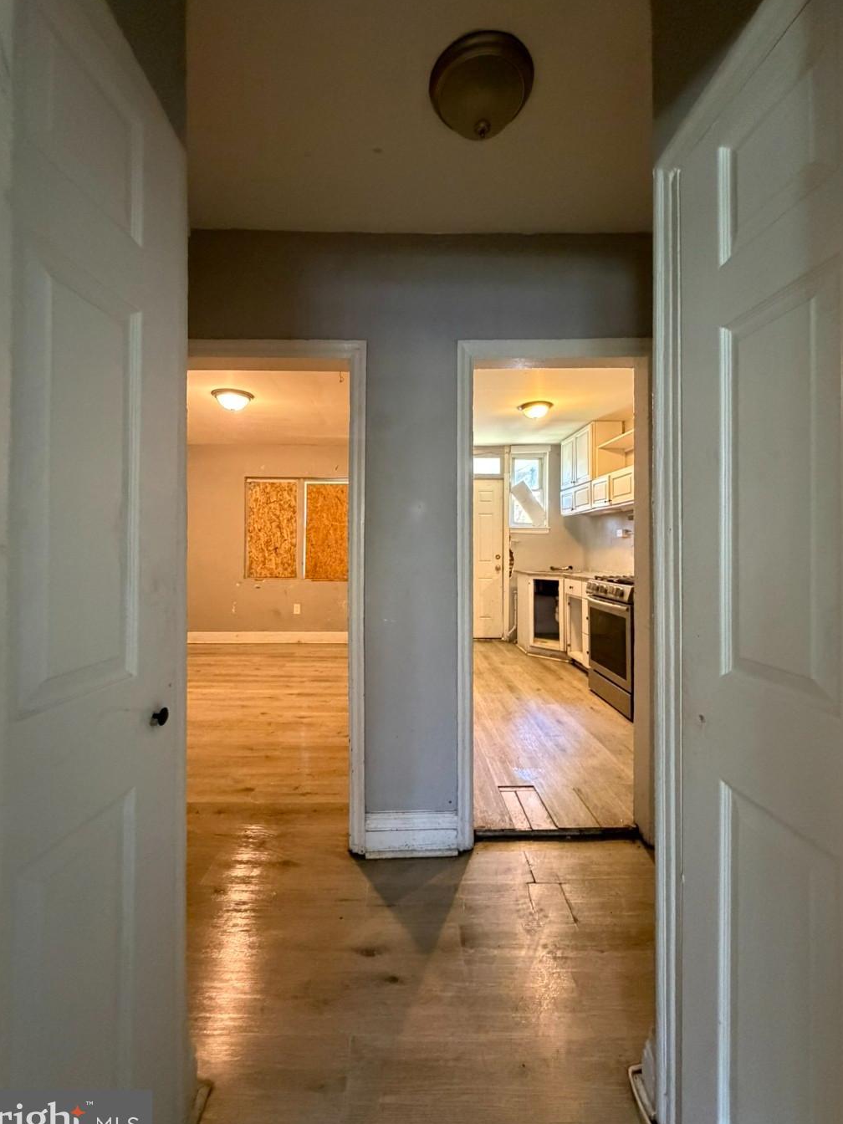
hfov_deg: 81.7
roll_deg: +0.0
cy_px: 552
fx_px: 487
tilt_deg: -0.7
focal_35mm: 15
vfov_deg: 98.2
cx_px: 408
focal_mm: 2.22
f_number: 2.2
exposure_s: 1/60
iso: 1000
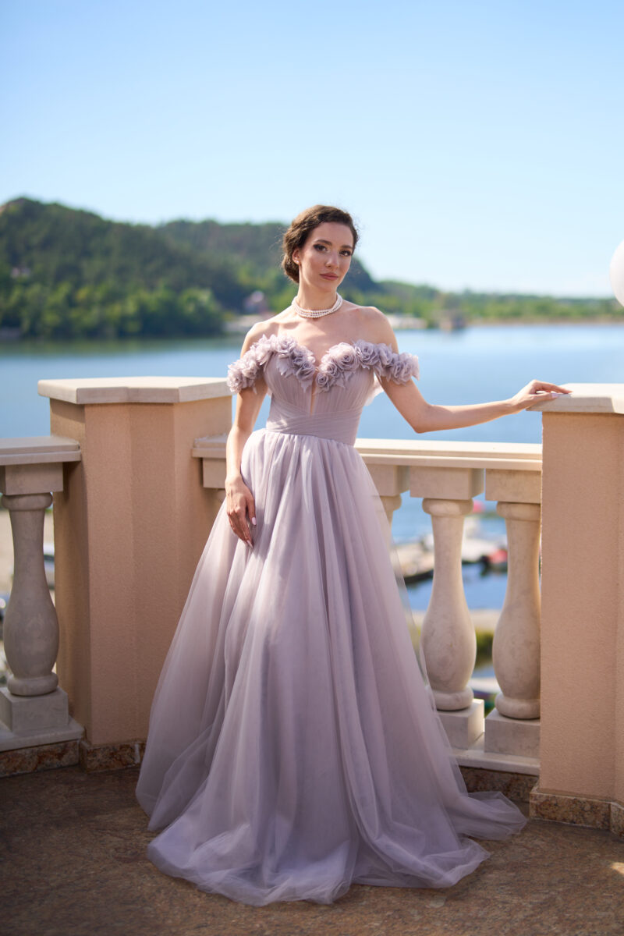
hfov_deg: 27.0
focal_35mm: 50
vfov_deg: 39.6
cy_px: 468
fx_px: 1300
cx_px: 312
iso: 100
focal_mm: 50
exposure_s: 1/8000
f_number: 1.4
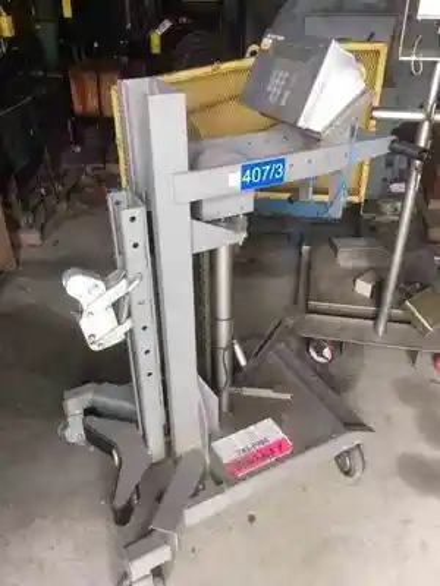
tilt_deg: -33.3
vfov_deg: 61.7
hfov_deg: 48.2
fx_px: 491
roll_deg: -0.7
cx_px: 220
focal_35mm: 29
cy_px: 293
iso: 32
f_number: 2.2
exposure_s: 1/15
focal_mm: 4.15
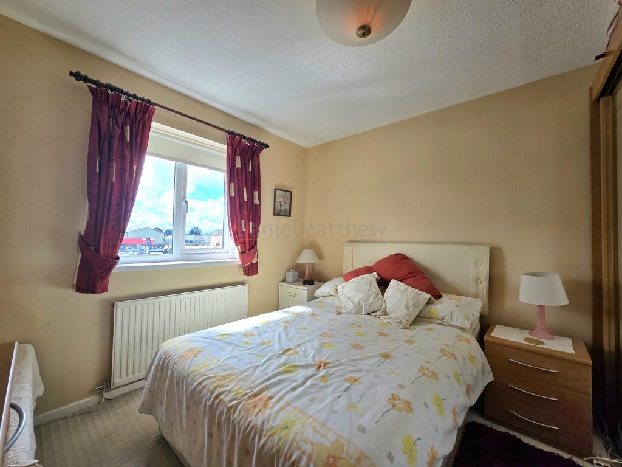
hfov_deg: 106.2
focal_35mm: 13
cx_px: 311
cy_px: 234
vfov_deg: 89.9
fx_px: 234
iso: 50
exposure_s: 1/286
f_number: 2.2
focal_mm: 2.2
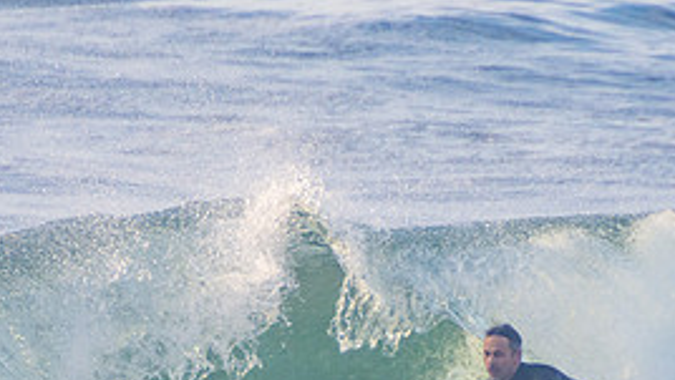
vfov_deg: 0.9
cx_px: 458
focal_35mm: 1411
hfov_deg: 1.5
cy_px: 459
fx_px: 25265
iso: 450
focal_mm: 400
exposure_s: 1/1250
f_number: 5.6
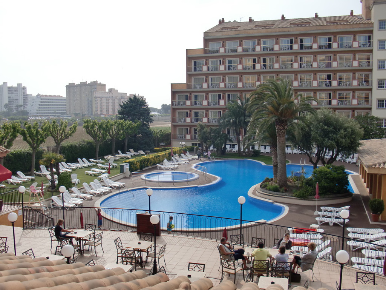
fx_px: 401
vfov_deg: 39.7
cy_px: 145
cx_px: 193
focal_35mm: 36
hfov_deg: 51.4
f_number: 7.9
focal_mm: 6.3
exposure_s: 1/250
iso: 64
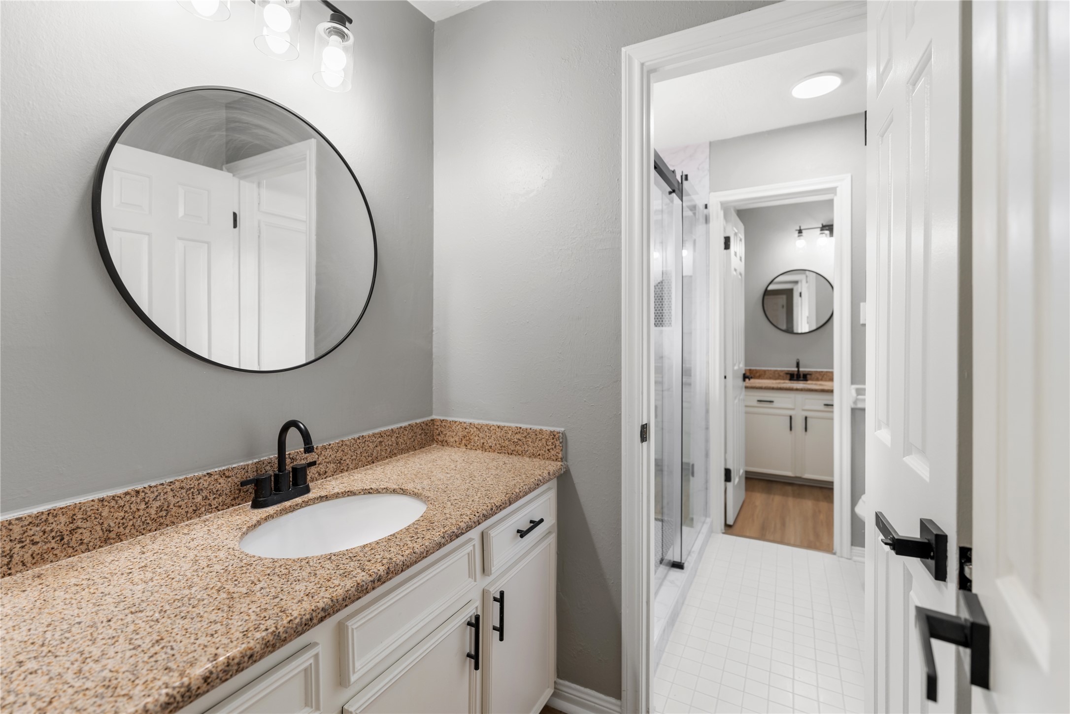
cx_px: 535
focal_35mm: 16
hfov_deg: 98.2
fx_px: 464
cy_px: 357
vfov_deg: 75.1
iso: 100
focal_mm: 15.6
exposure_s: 1/20
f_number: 2.8
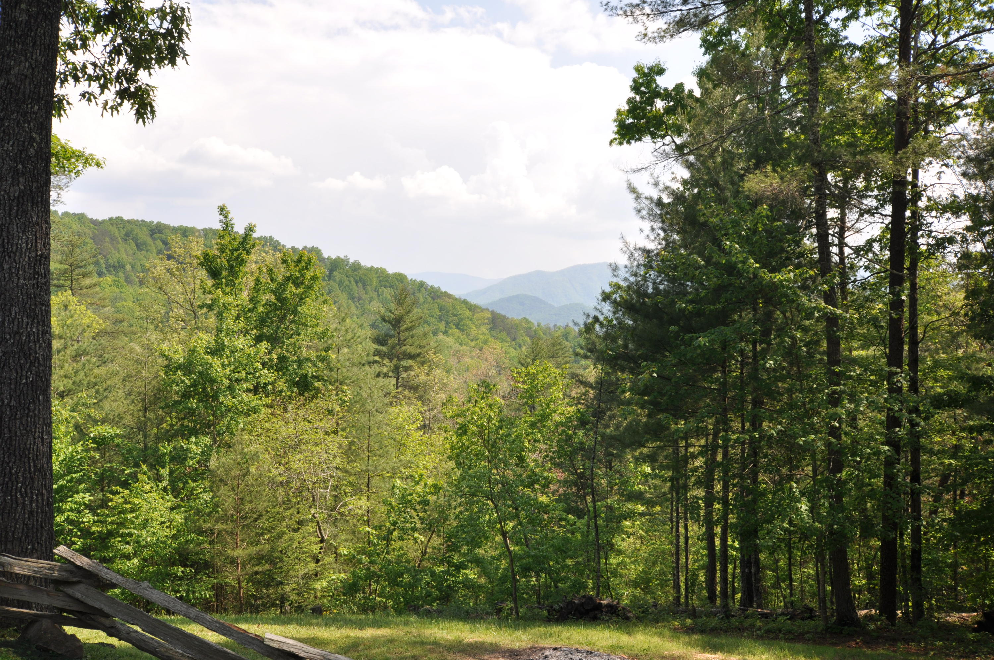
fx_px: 993
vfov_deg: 36.8
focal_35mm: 36
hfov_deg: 53.2
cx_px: 497
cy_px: 330
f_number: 9
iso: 200
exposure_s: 1/200
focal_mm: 24
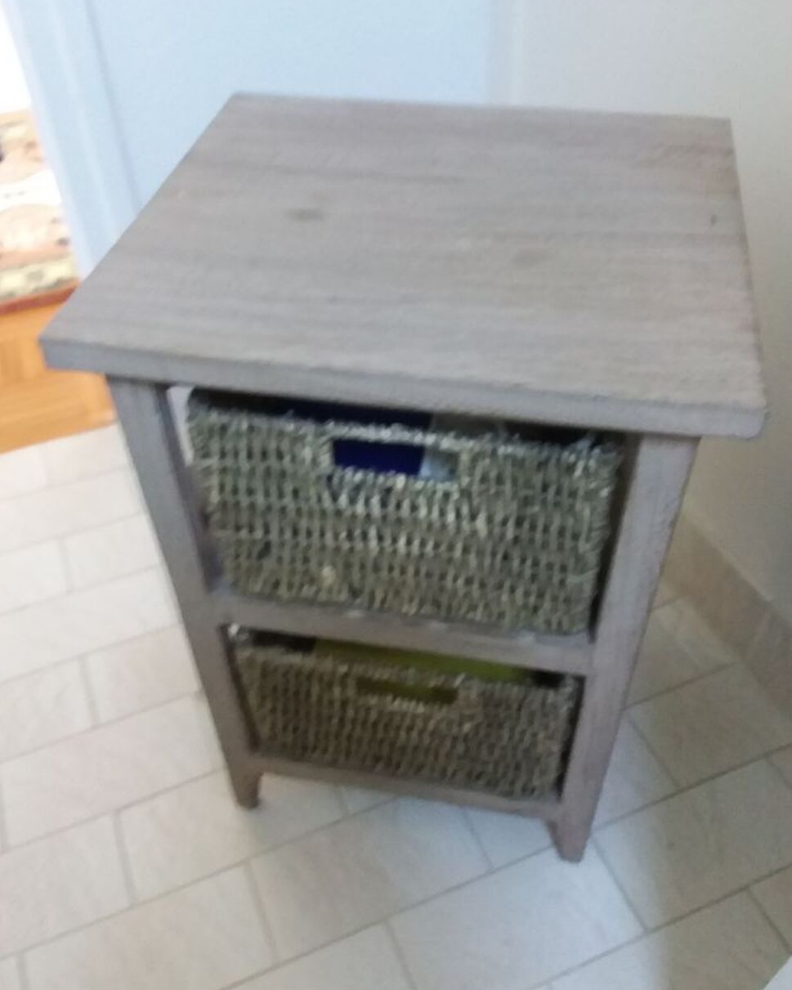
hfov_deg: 50.0
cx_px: 389
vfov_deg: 60.4
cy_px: 524
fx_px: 850
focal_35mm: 29
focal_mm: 2.91
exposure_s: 1/17
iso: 250
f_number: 1.9
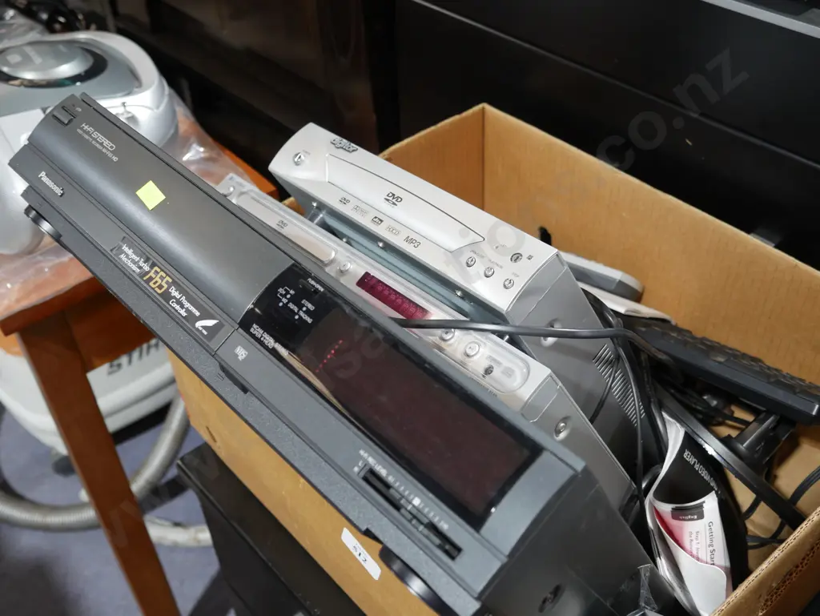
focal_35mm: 40
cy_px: 308
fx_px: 948
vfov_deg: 36.0
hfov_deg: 46.8
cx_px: 410
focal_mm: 20
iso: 1000
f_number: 4.4
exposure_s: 1/60
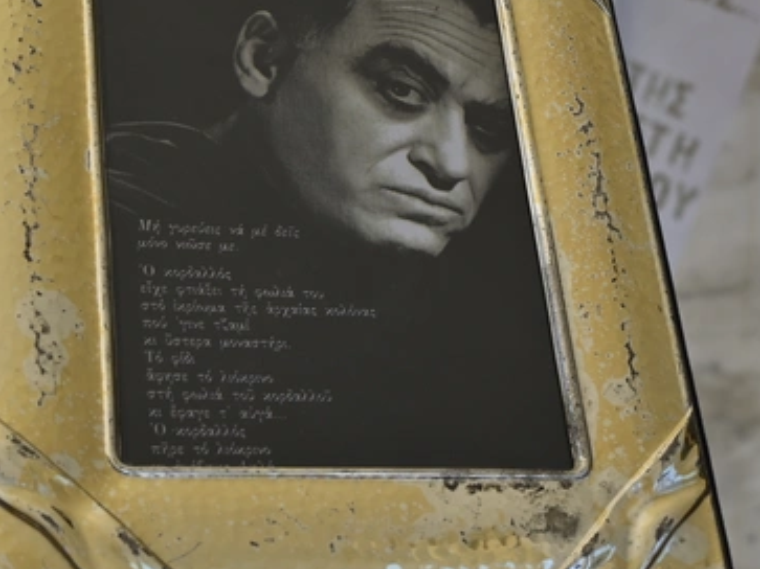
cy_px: 141
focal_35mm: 105
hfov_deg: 18.6
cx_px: 542
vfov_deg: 14.0
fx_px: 2305
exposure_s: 1/200
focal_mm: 41
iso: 160
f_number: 8
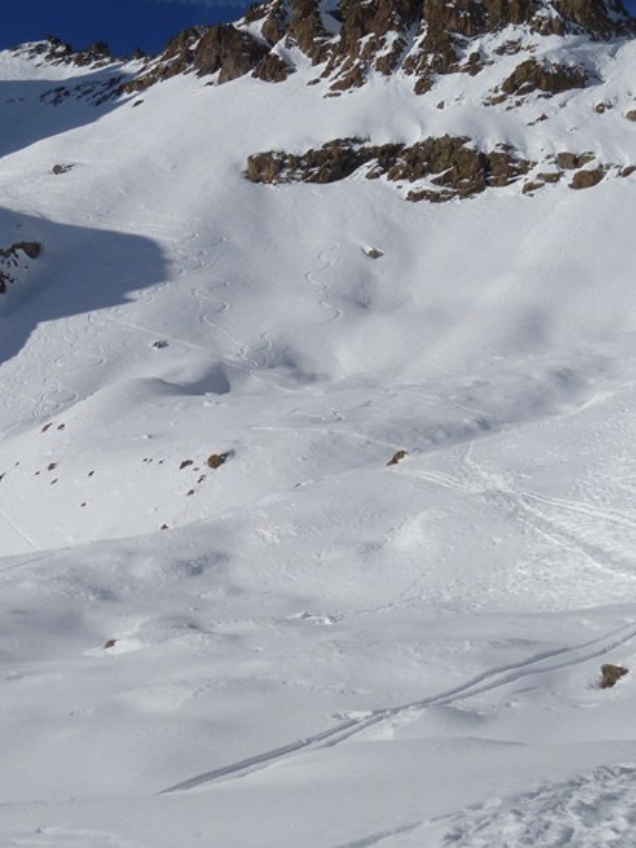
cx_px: 238
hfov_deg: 28.5
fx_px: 1249
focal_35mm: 51
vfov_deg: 37.4
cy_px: 343
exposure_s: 1/800
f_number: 5.6
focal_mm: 6.3
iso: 80
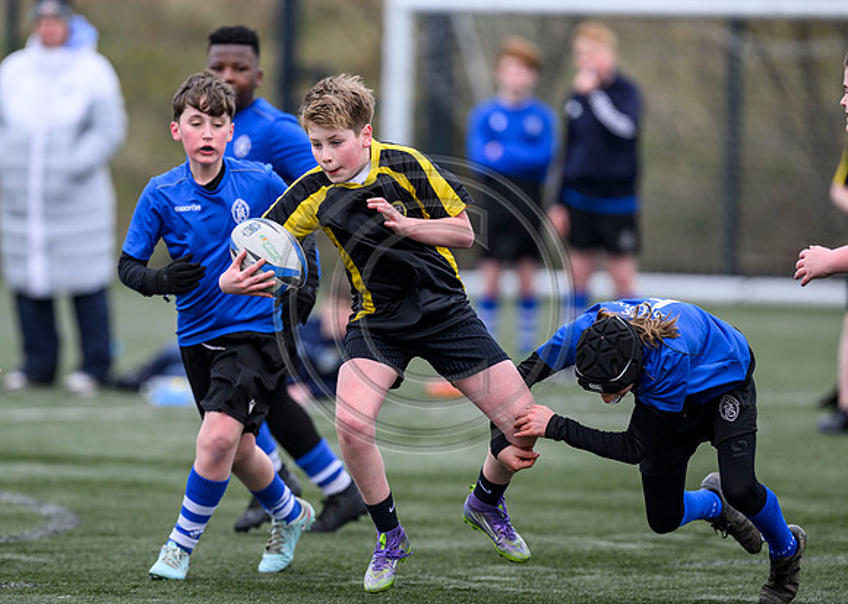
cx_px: 349
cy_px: 271
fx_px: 11096
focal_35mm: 461
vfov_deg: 3.1
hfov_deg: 4.4
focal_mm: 400
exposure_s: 1/1600
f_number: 3.5
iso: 500
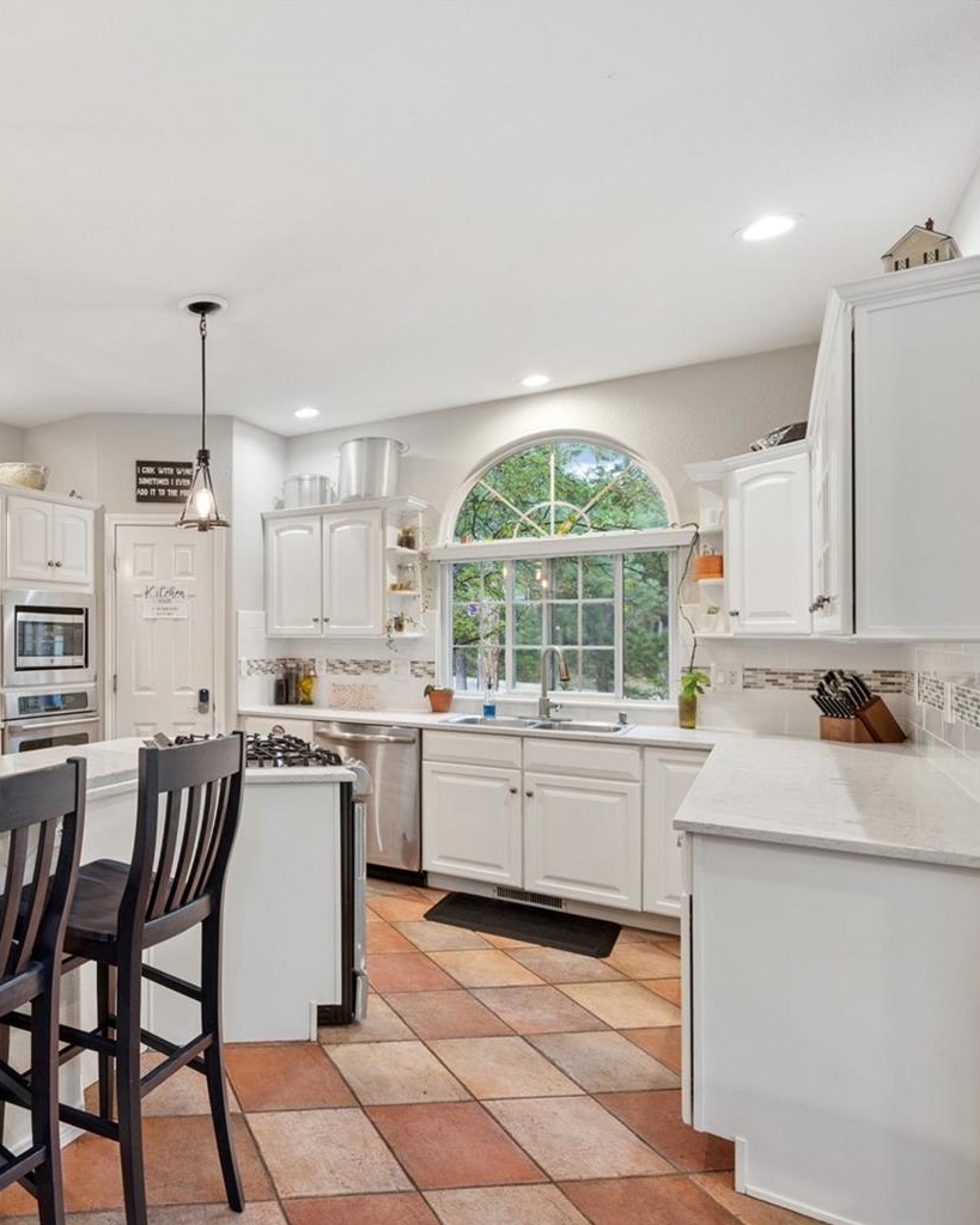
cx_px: 121
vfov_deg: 75.0
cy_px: 632
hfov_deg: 55.7
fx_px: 798
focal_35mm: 22
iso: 800
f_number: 11
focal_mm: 15
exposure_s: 1/4
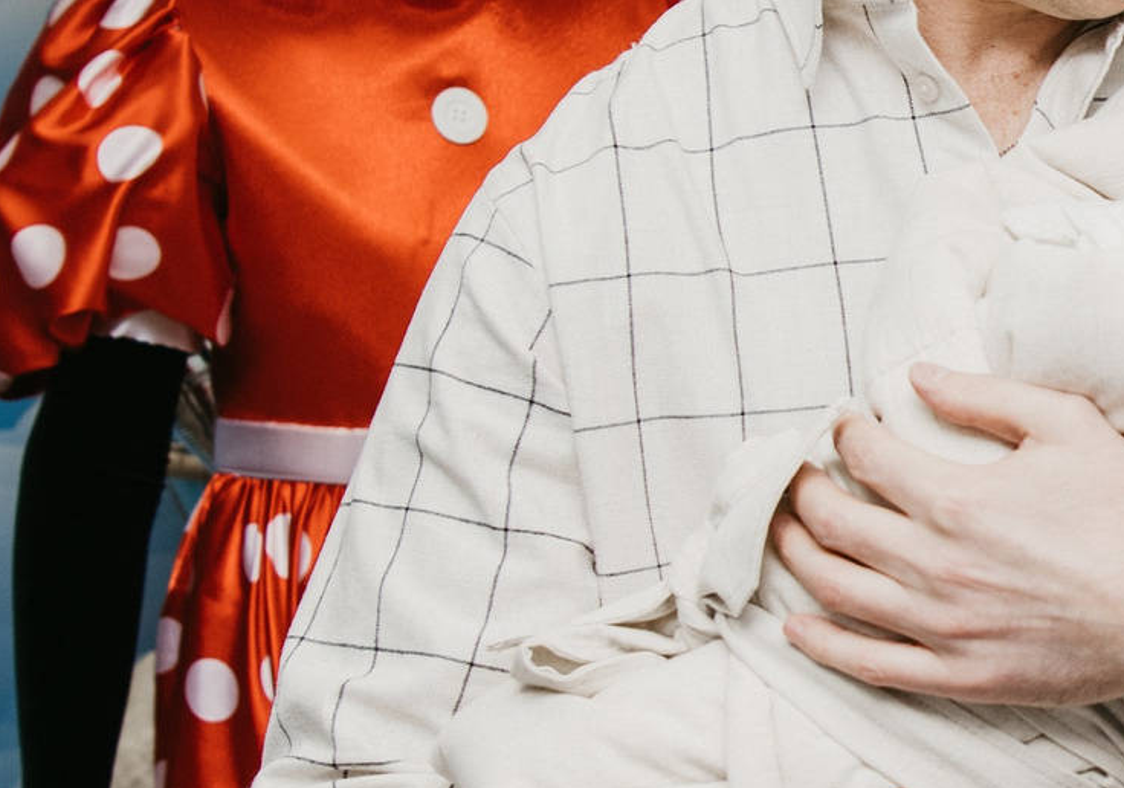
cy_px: 357
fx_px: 3553
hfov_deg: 17.0
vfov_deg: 12.7
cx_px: 1431
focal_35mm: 112
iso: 160
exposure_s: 1/160
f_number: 4
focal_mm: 28
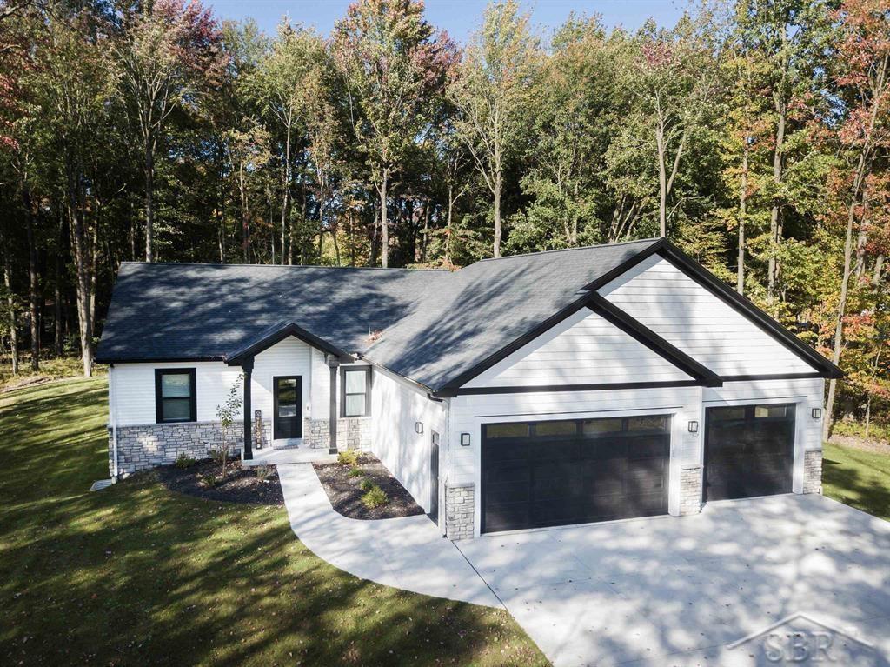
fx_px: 668
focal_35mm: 26
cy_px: 334
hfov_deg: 67.3
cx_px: 445
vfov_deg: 53.0
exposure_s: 1/380
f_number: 2.2
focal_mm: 4.73
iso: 100
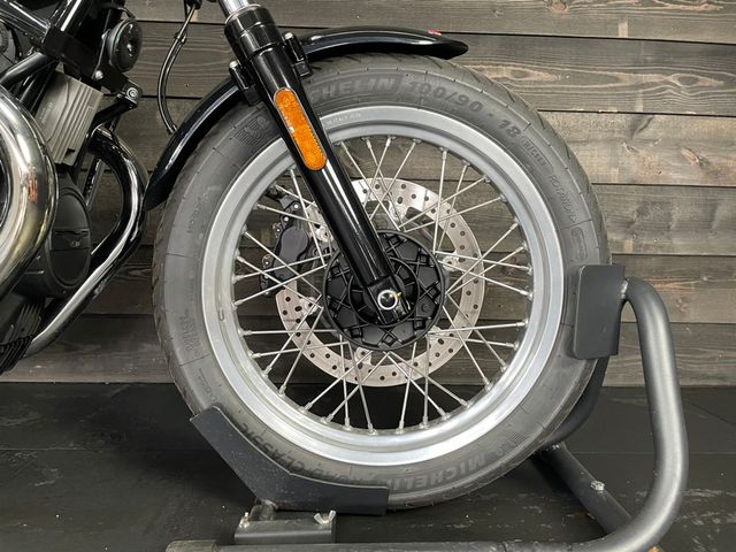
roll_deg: -1.3
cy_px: 276
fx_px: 553
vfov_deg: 53.1
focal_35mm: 26
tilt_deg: -5.7
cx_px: 368
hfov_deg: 67.3
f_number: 1.6
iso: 200
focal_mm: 4.2
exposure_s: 1/50
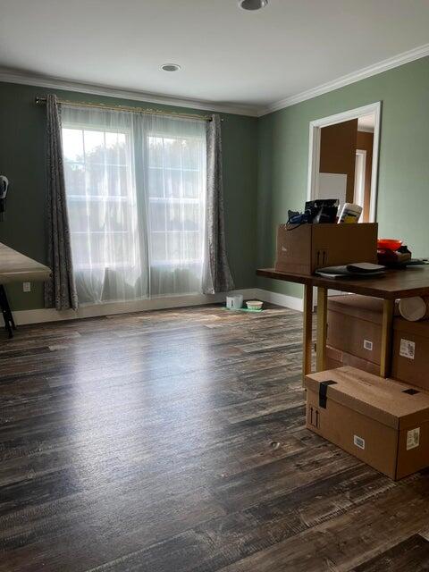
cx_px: 214
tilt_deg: -8.6
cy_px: 286
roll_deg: +1.1
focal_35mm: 26
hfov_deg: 53.1
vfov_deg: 67.3
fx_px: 430
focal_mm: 5.7
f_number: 1.5
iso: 40
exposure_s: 1/120
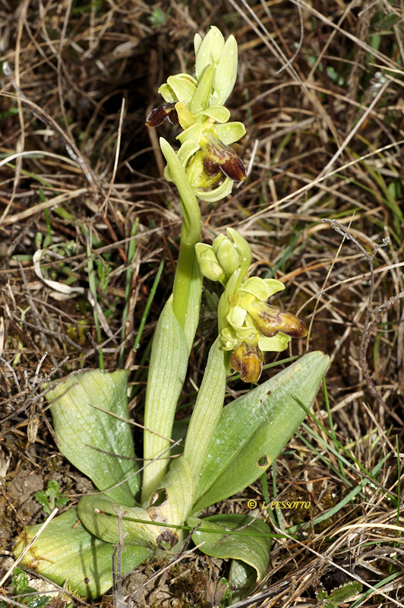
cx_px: 202
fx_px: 2276
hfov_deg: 10.1
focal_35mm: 135
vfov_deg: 15.2
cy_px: 304
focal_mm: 90
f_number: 16
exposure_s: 1/125
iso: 800
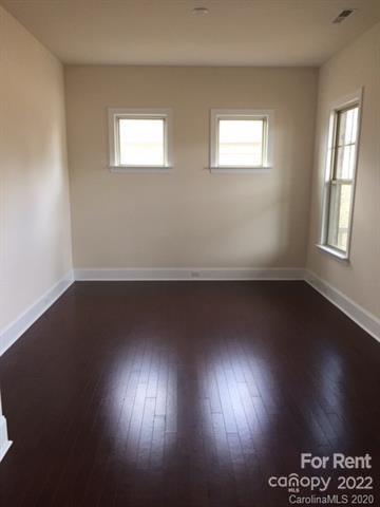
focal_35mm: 29
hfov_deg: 48.2
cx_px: 190
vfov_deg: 61.7
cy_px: 254
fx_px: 424
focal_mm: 4.15
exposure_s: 1/30
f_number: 2.2
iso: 50
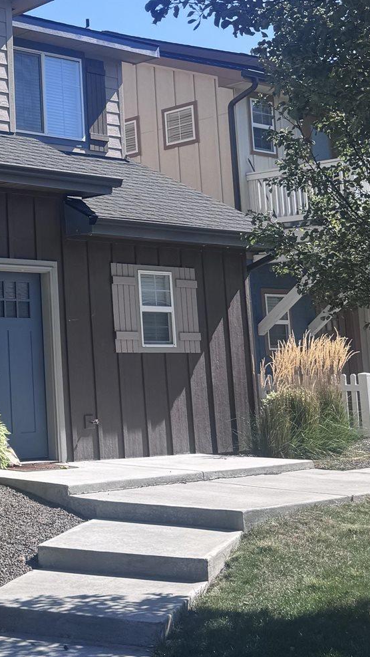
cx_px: -153
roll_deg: +1.0
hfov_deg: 18.0
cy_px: 199
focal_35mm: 61
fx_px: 1064
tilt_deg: +8.1
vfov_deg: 33.9
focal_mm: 6.76
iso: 80
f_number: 1.78
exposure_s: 1/2833
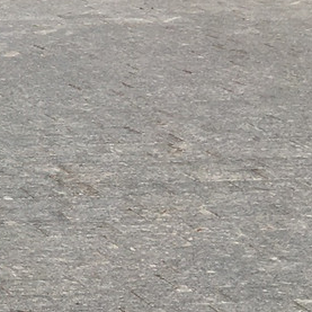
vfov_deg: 11.7
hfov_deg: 9.9
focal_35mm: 148
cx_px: -512
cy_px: 52
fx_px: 1509
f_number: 2.2
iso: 25
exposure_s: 1/3077
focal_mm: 4.15
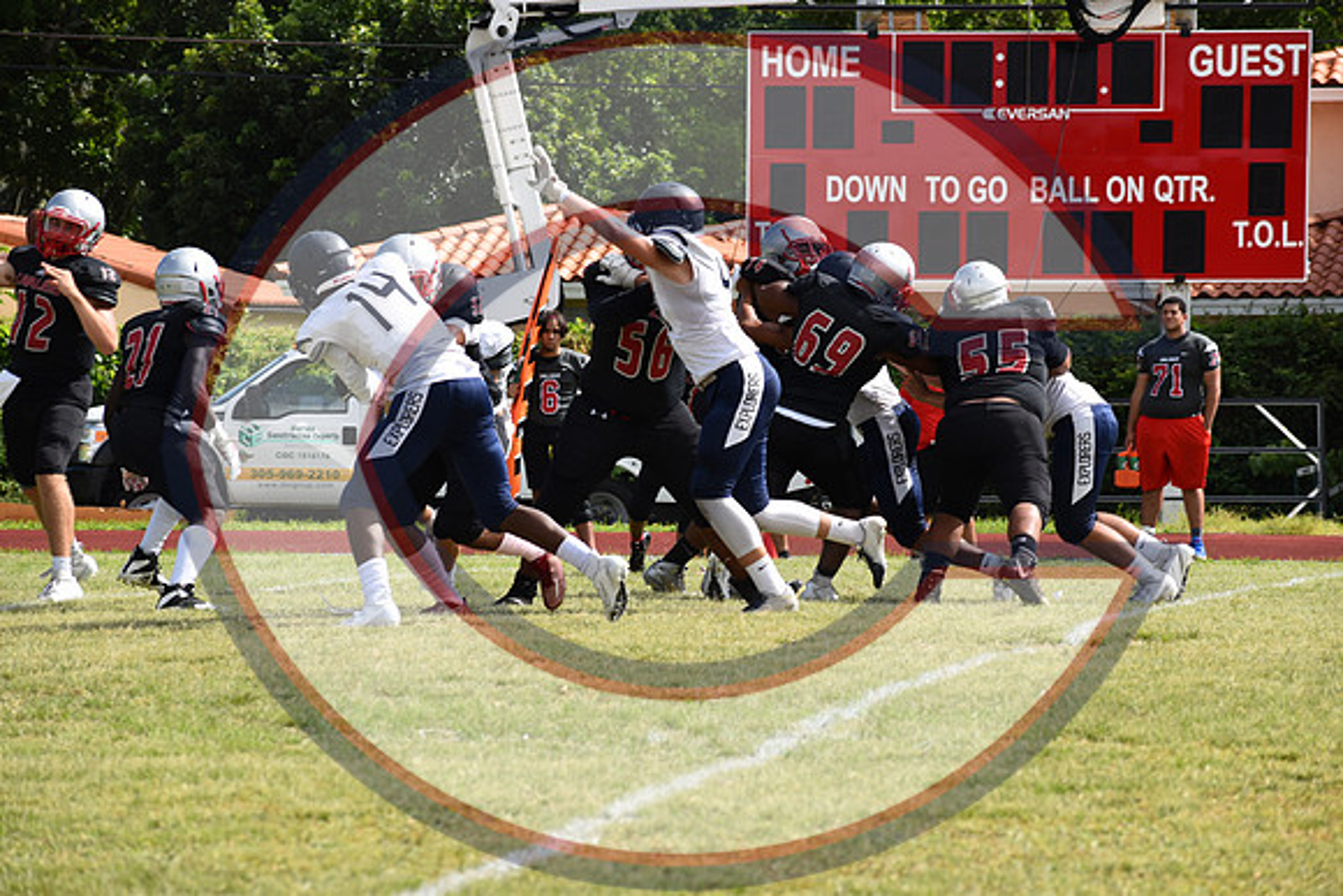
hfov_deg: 10.2
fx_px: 7556
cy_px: 448
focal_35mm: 202
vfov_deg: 6.8
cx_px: 672
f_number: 7.1
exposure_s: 1/800
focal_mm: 135
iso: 200
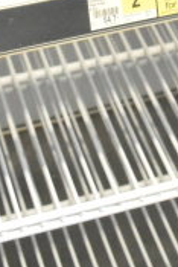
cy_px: -211
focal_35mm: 141
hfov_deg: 9.4
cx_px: 295
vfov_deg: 13.1
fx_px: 1044
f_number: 5.6
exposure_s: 1/125
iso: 6400
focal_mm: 18
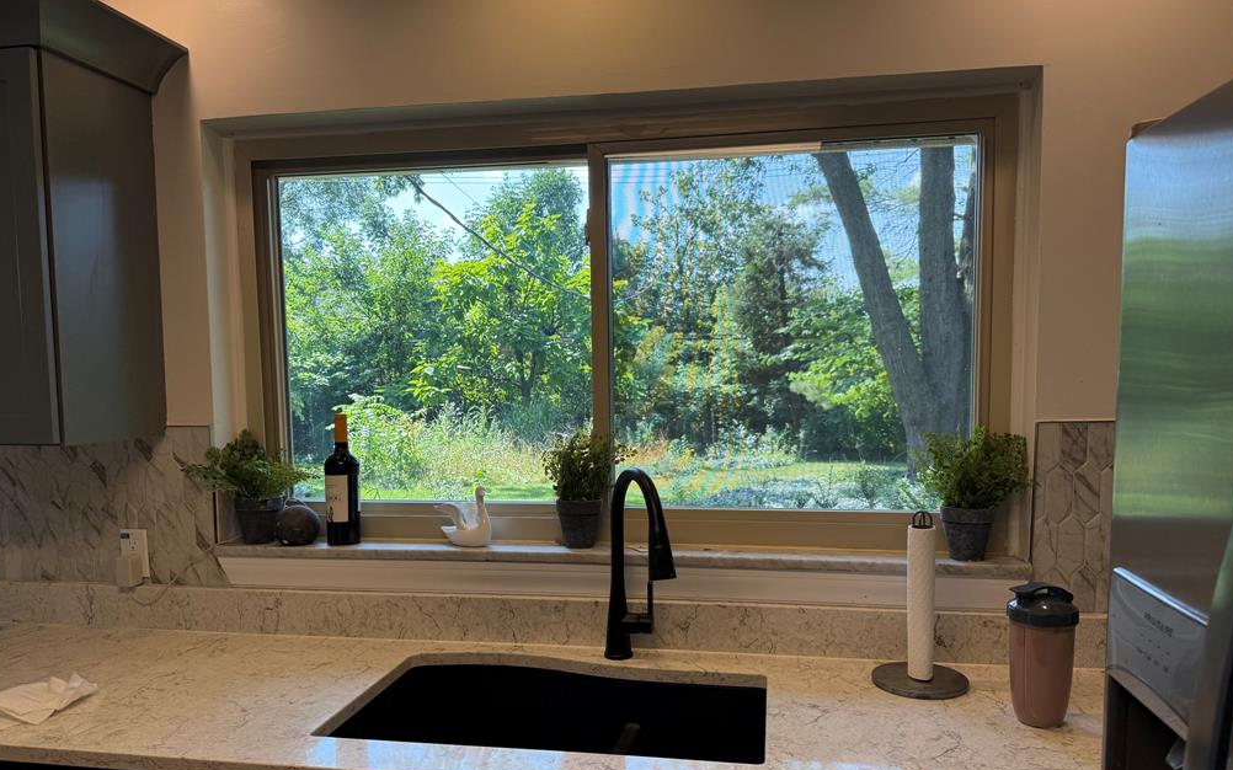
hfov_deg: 70.4
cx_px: 620
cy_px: 451
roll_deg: +0.6
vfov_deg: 47.4
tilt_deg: -3.5
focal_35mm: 26
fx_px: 874
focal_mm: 6.76
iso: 100
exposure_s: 1/383
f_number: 1.78
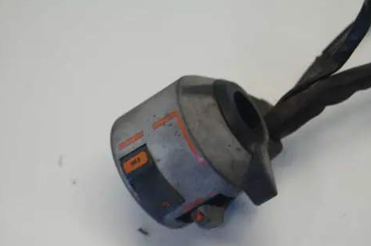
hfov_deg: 21.4
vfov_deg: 14.3
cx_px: 199
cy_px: 137
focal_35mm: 96
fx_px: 983
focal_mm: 55
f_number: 5.6
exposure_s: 1/40
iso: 400
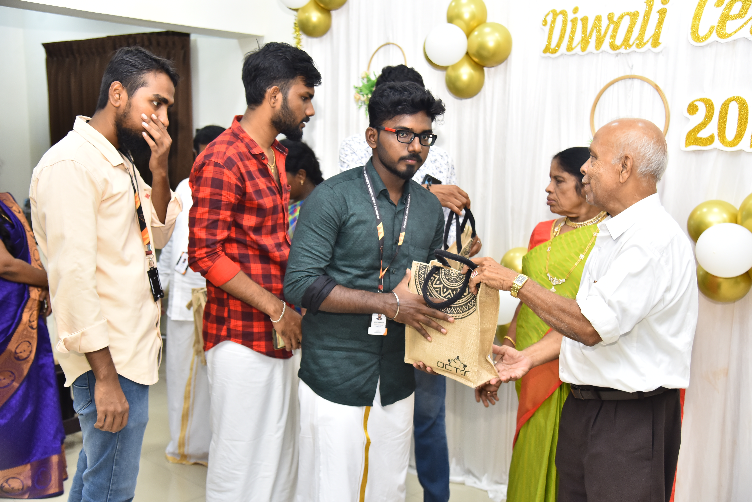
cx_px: 376
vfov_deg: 30.5
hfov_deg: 44.5
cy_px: 251
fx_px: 919
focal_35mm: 44
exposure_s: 1/125
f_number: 4
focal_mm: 44
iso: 1000
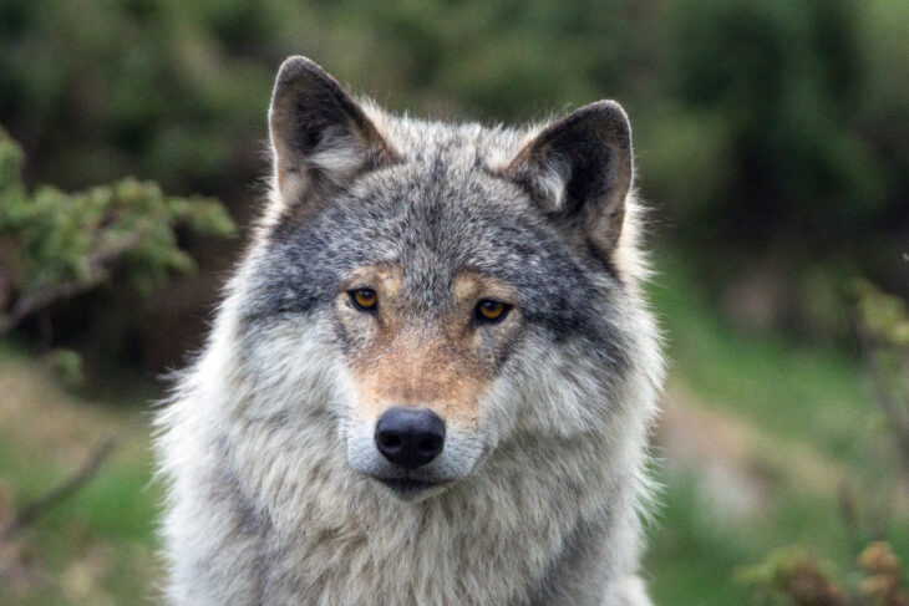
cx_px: 454
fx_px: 9470
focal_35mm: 375
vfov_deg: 3.7
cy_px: 303
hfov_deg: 5.5
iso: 800
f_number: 5.6
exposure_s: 1/2500
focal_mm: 250
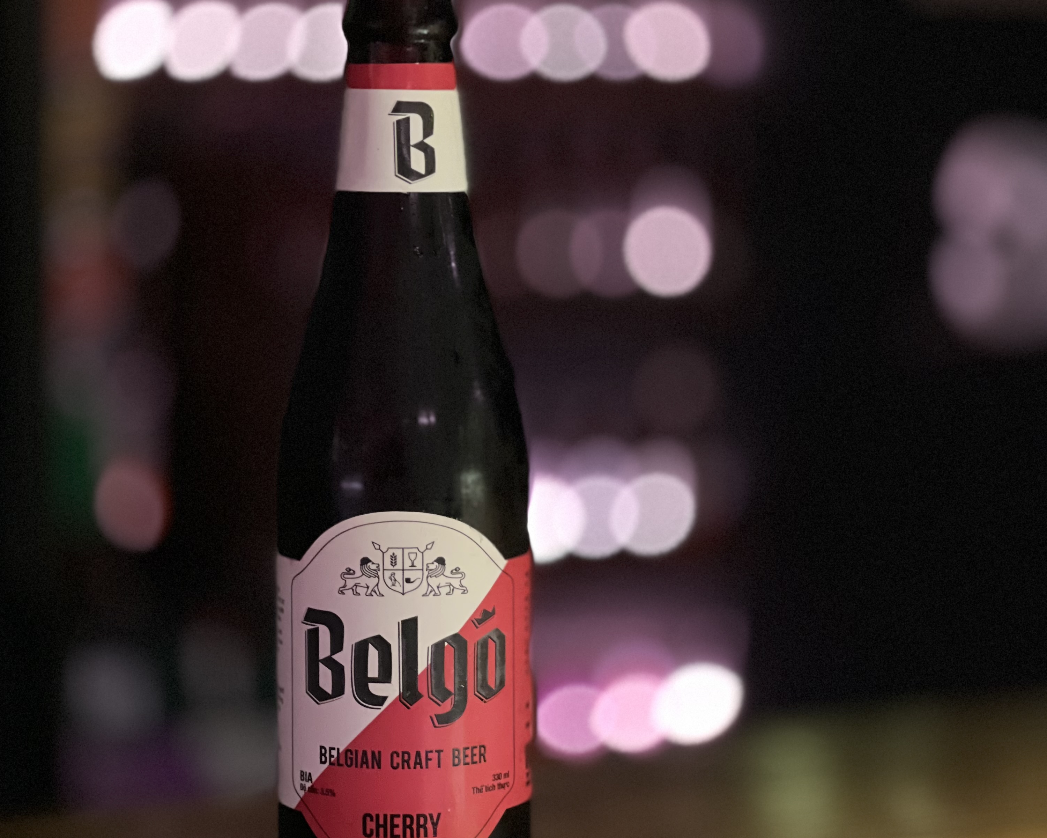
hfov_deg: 19.0
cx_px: 522
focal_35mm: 101
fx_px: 3130
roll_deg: -0.4
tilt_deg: -3.3
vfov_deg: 15.2
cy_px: 312
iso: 800
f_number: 2.8
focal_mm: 9
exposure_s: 1/14
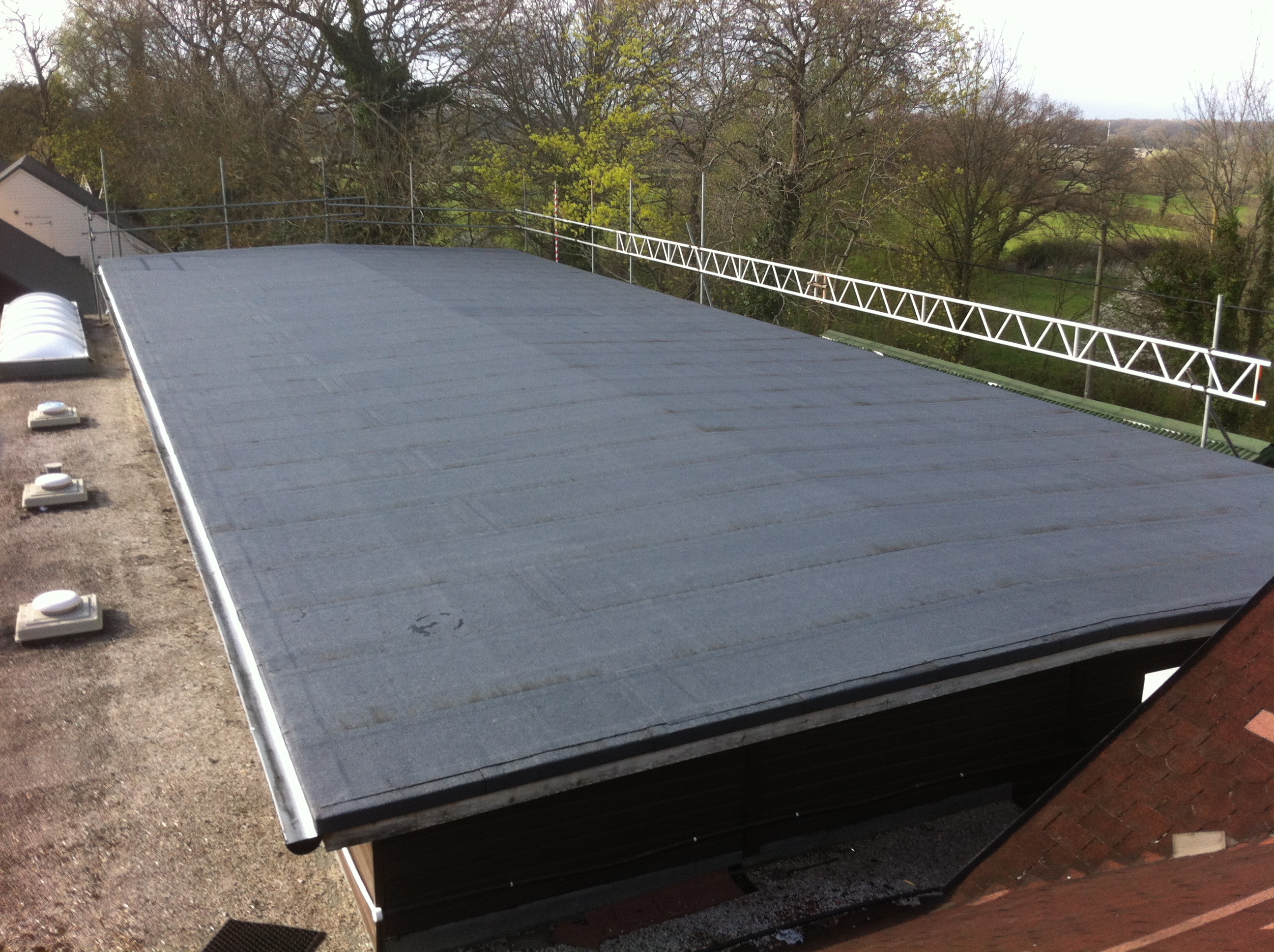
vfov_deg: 40.6
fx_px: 1286
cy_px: 476
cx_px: 637
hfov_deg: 52.7
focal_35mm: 35
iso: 80
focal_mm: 3.85
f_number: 2.8
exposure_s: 1/377
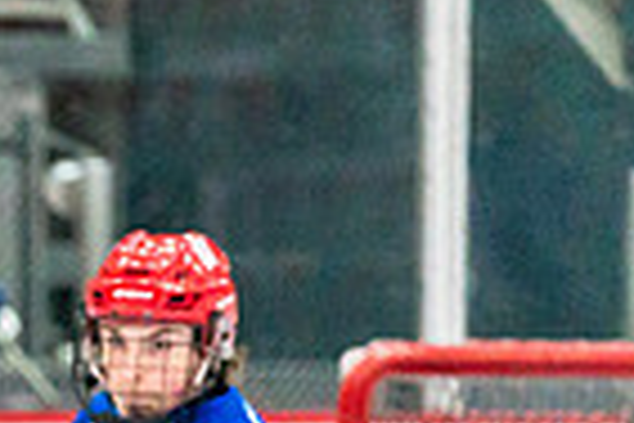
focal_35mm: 943
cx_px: -614
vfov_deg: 1.5
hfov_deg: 2.2
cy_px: 856
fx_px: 16606
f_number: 2.8
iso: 3200
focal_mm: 192
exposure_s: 1/1250
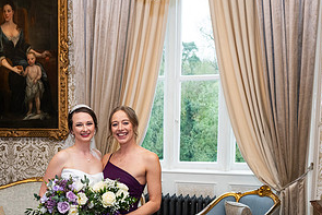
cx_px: 86
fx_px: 546
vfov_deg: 21.8
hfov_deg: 32.3
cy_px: 190
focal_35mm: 61
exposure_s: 1/160
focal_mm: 31
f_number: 5
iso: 500
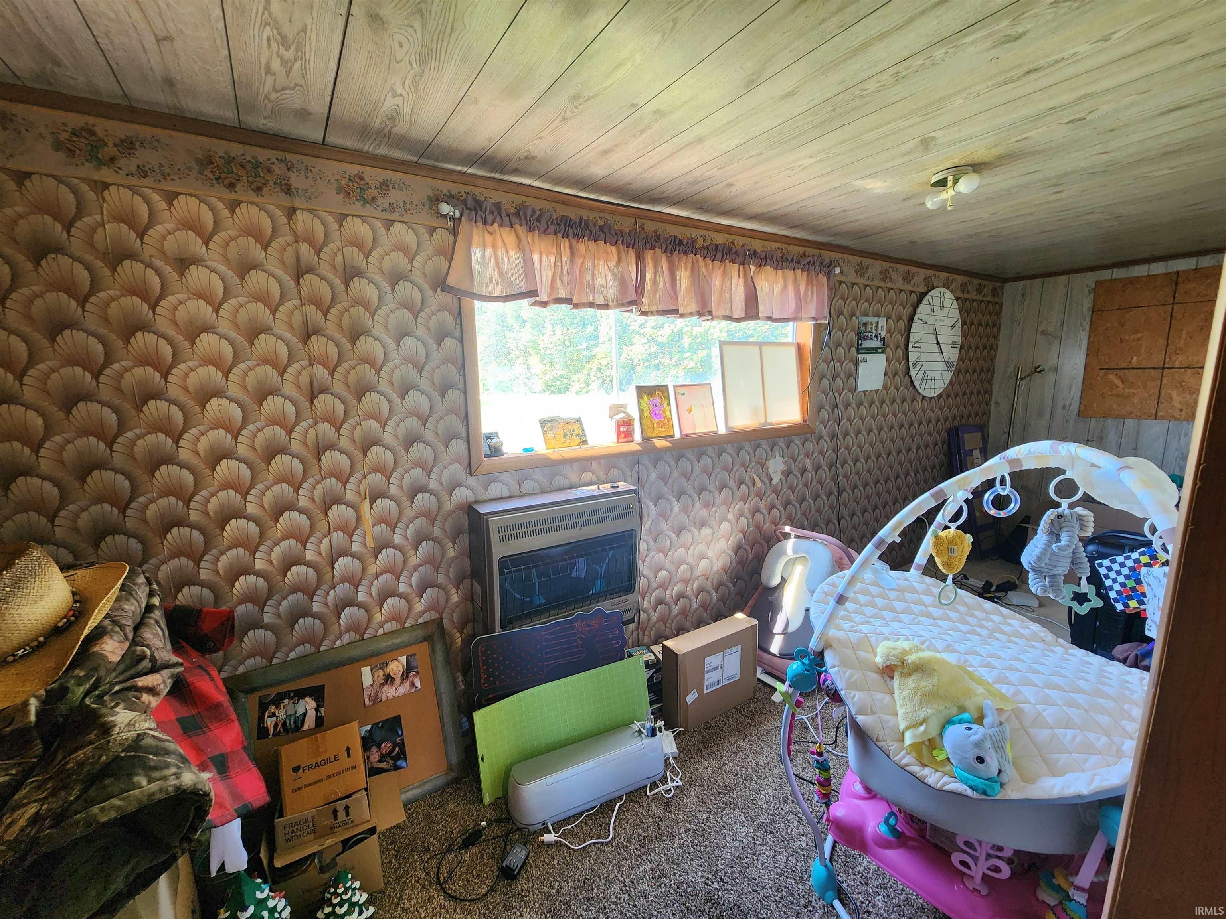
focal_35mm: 13
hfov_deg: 106.2
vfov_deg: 89.9
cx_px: 613
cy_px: 460
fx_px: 460
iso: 200
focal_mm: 2.2
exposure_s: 1/60
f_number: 2.2
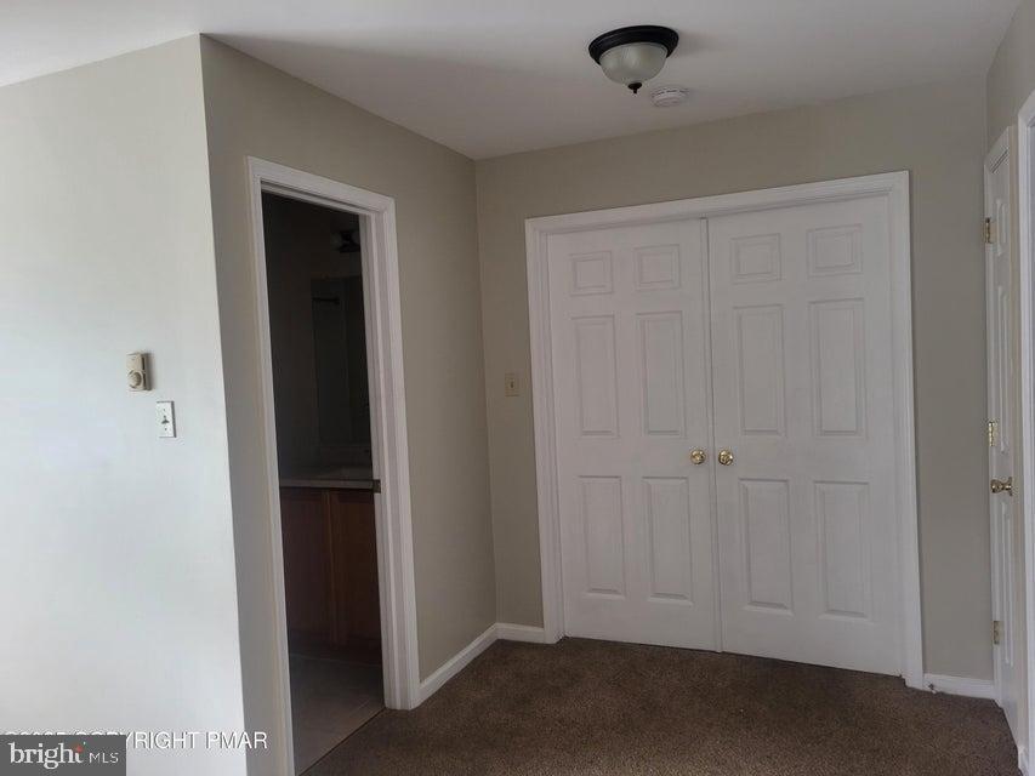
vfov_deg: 53.1
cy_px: 388
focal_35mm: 26
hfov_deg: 67.3
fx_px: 777
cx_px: 518
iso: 80
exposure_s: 1/120
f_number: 1.8
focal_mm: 5.4
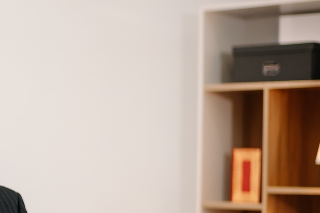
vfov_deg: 10.9
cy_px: 199
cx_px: -73
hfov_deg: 15.7
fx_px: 1111
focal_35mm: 125
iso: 400
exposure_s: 1/320
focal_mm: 50
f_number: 2
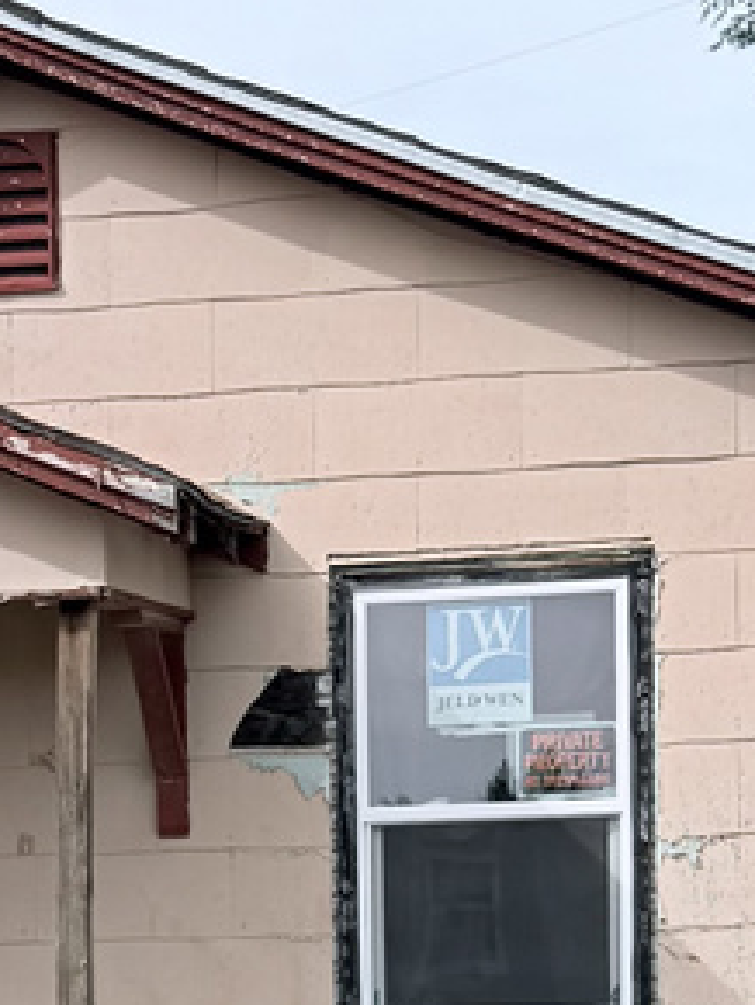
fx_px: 3688
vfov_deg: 14.9
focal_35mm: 127
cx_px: 24
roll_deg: +1.1
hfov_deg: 11.6
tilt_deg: -4.7
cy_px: 1248
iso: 80
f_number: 1.78
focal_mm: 6.76
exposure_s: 1/4975
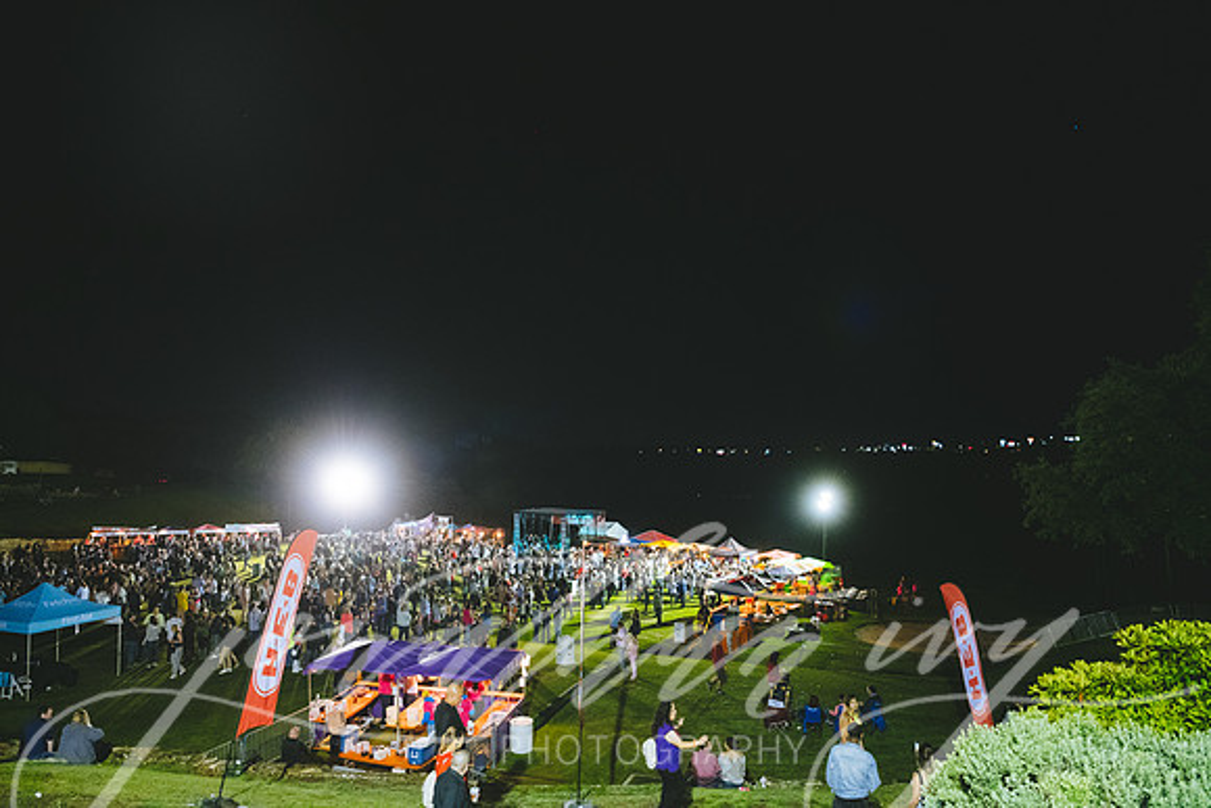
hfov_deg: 73.7
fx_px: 807
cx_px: 606
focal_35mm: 24
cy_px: 404
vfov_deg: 53.2
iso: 2000
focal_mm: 24
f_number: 2.8
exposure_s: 1/125
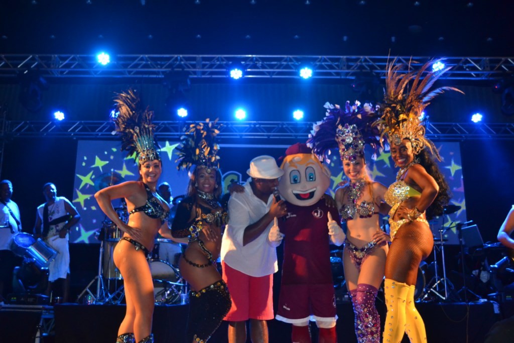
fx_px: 557
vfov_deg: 34.2
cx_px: 257
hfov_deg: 49.5
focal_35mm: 39
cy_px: 172
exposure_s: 1/60
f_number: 4.2
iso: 2500
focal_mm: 26
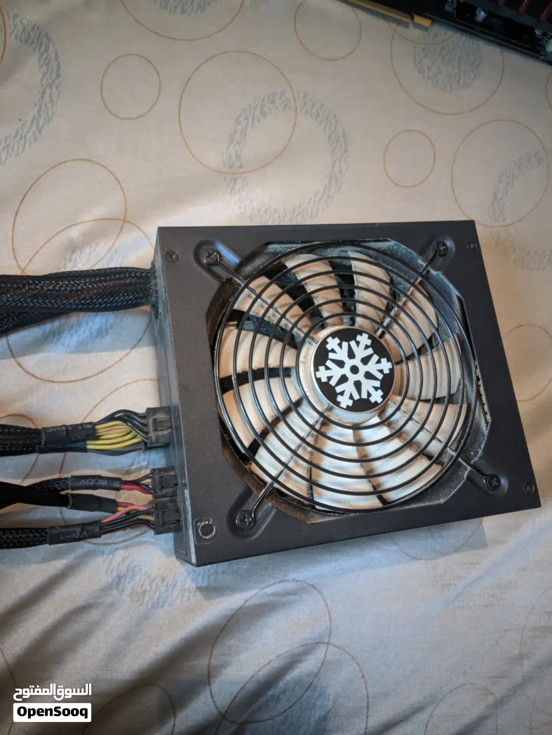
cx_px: 276
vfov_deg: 63.4
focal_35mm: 28
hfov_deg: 49.8
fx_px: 595
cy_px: 368
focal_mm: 3.79
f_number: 2.2
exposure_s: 1/20
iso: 1558
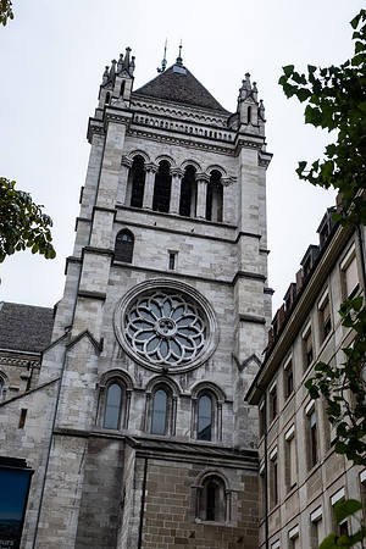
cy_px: 274
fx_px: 610
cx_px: 183
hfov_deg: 33.4
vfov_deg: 48.5
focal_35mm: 40
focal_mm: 26.6
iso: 320
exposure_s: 1/420
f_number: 5
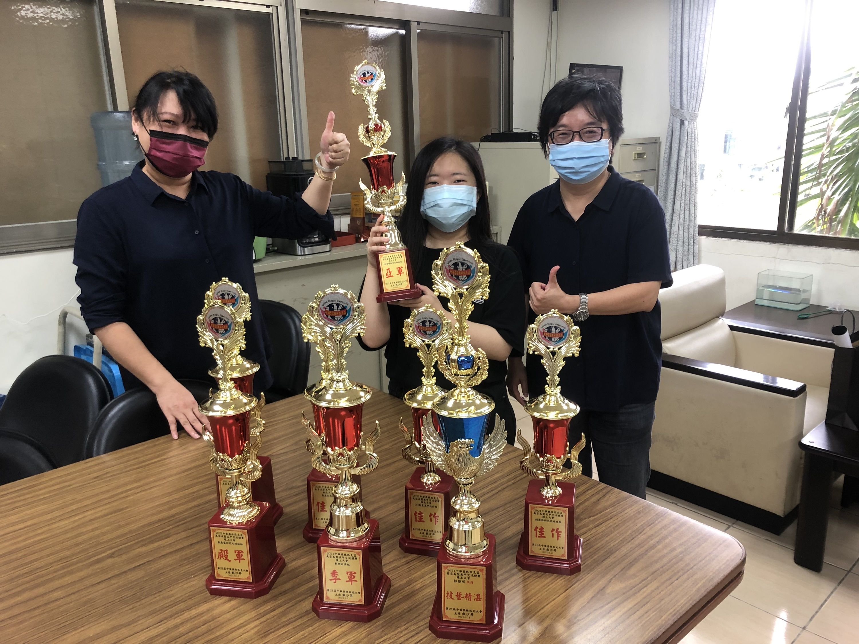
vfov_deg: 49.7
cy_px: 322
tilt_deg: -13.8
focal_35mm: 28
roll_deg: +2.0
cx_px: 430
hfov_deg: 63.4
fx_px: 695
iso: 40
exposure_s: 1/17
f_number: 1.8
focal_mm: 3.99
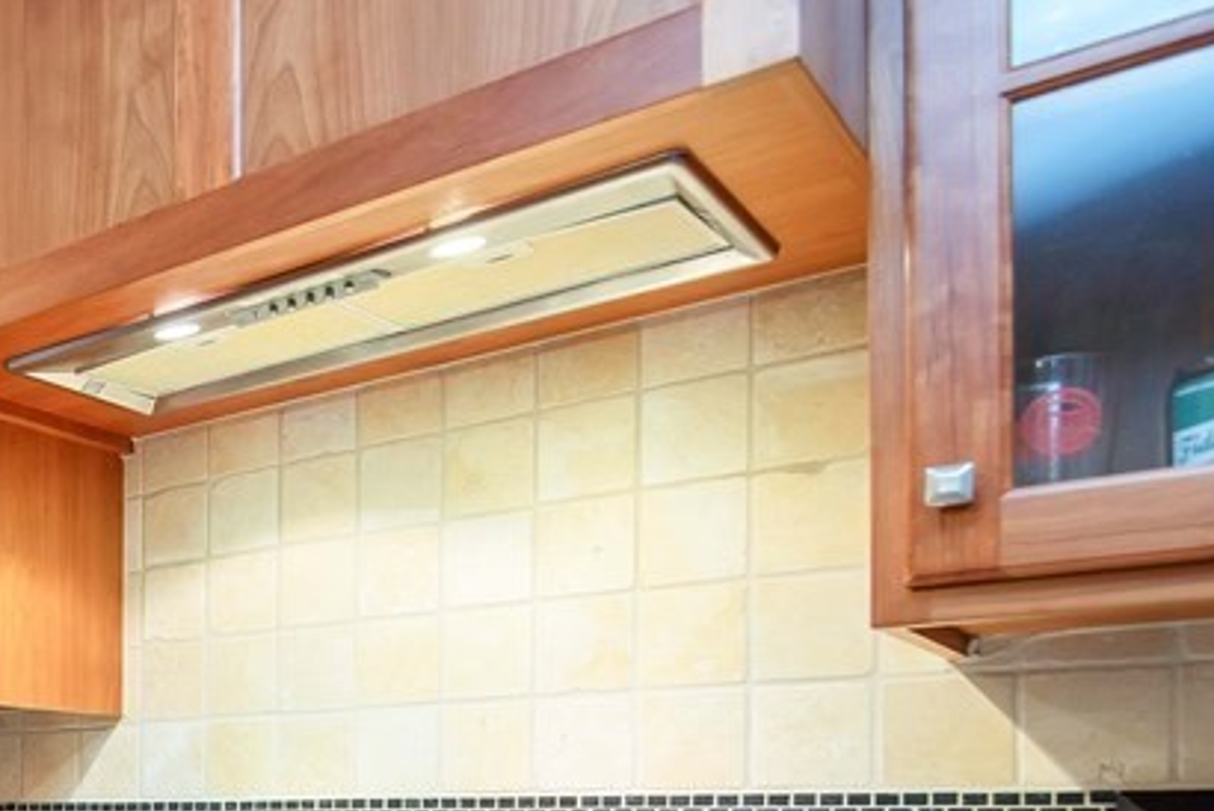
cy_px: 847
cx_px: -130
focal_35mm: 40
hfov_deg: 39.4
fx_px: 1350
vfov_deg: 30.6
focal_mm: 16
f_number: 4.5
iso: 800
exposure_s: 1/80
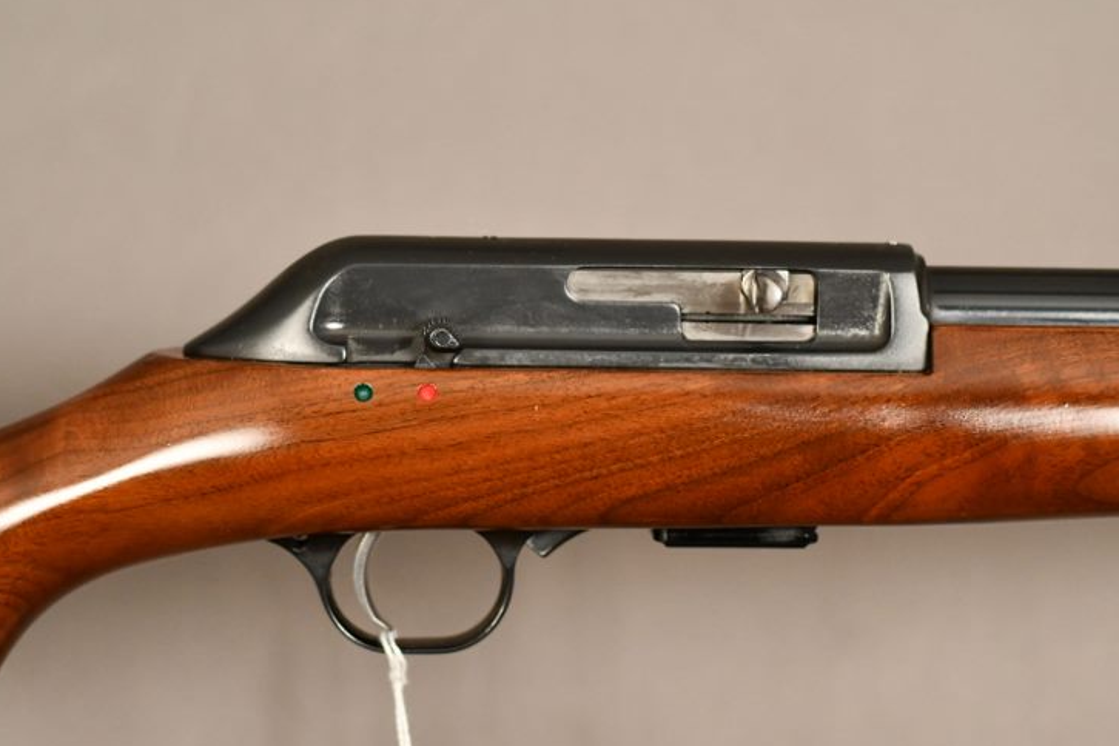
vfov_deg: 10.8
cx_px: 576
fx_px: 3947
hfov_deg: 16.1
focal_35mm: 127
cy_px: 466
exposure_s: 1/250
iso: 2200
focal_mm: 60
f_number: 3.2
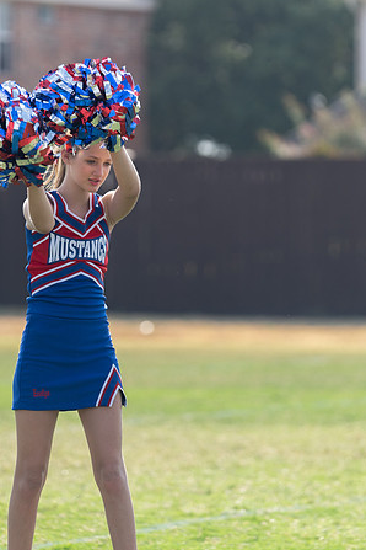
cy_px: 240
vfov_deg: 5.8
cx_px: 62
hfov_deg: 3.9
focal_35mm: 356
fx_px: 5429
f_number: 3.5
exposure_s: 1/1000
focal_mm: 200
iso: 100
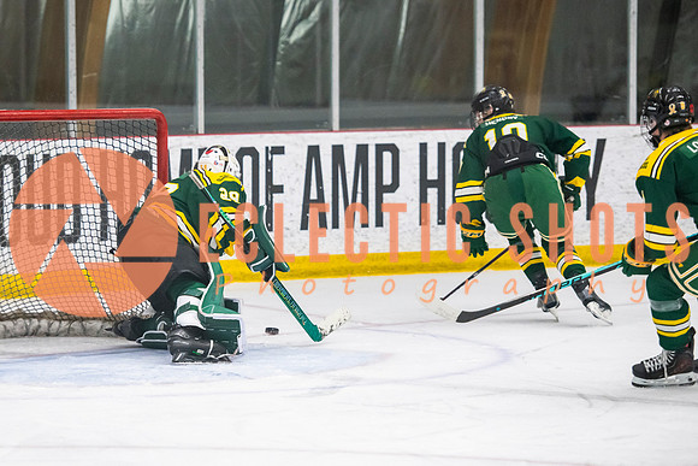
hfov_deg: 10.7
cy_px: 266
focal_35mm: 192
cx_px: 214
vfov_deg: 7.2
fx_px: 3722
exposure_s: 1/640
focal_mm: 135
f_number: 3.2
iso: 2500
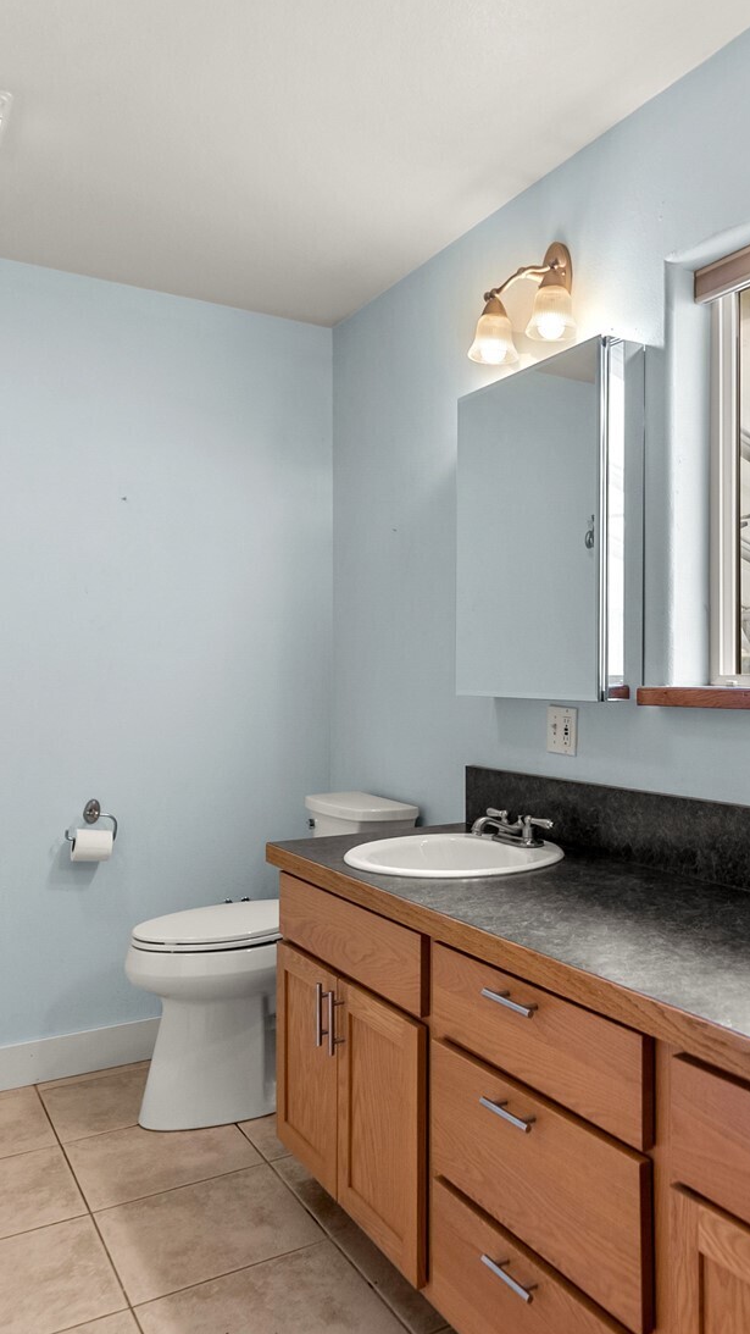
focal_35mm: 27
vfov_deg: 69.2
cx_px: 565
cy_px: 648
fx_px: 965
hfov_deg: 41.2
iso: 400
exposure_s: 1/125
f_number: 2.8
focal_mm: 16.8
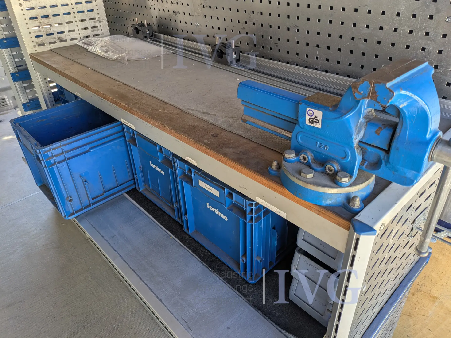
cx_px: 226
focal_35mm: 25
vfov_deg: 54.9
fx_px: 326
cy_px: 169
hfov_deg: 69.4
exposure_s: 1/161
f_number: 1.89
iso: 43
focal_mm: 5.43
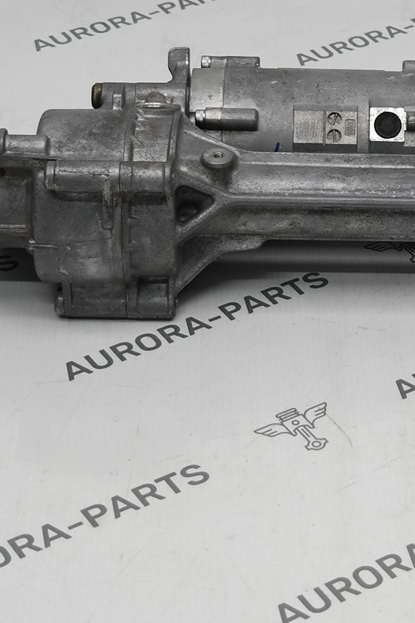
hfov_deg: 11.5
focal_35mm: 117
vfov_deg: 17.4
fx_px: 2024
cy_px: 150
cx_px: 483
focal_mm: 19
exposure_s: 1/80
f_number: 3.5
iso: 100
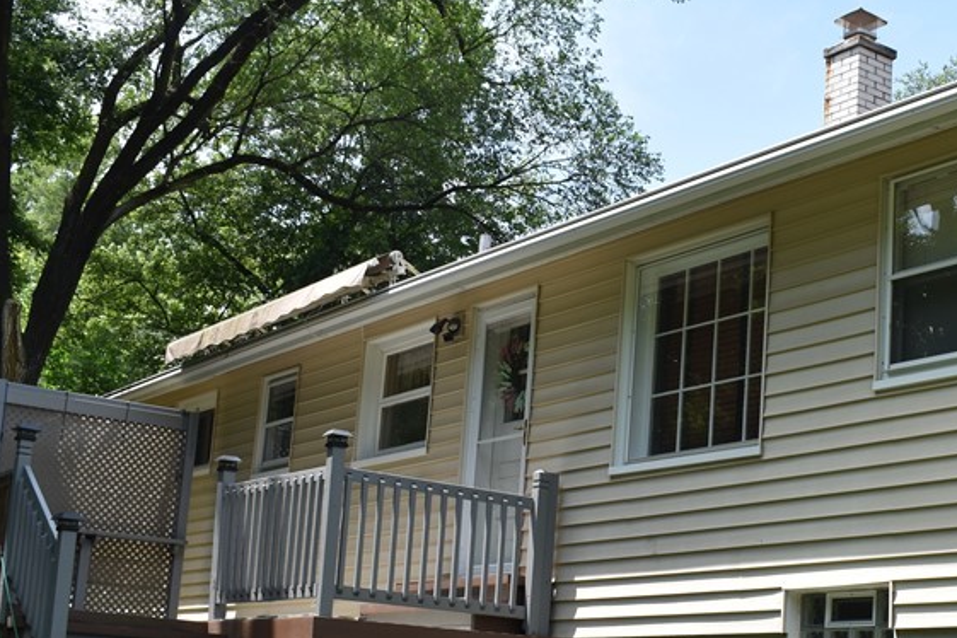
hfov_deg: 32.2
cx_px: 730
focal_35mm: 61
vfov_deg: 22.2
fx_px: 1621
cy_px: 420
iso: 160
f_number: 8
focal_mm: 21
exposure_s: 1/250
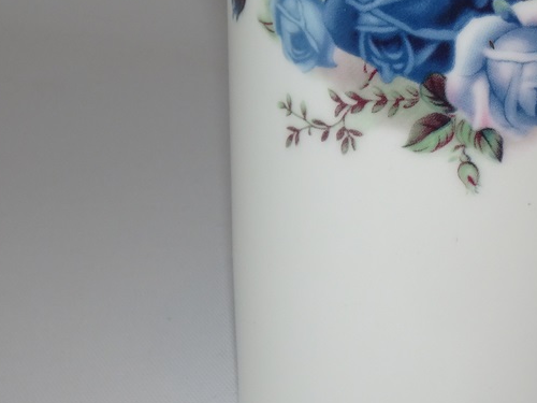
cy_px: 169
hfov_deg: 18.5
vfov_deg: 14.1
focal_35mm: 105
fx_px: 1629
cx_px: 448
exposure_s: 1/50
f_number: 4
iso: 80
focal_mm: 7.05
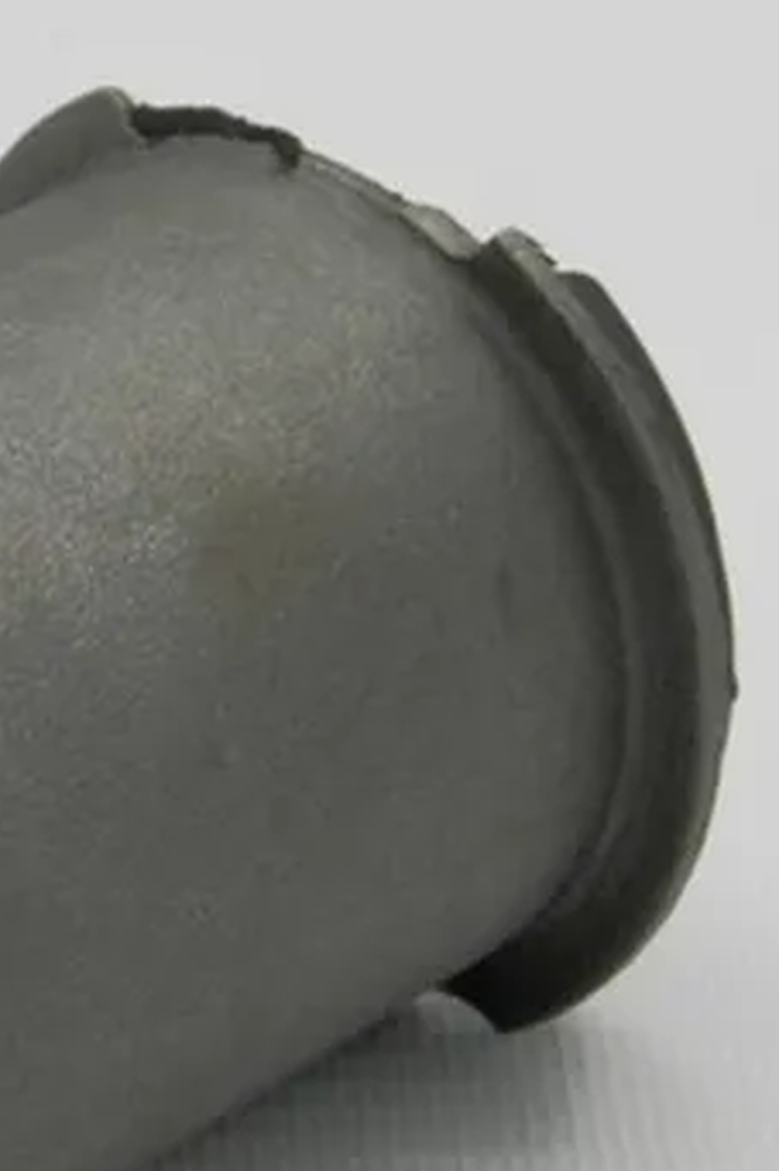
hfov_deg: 6.8
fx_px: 6498
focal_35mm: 200
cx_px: -14
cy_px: 759
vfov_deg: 10.3
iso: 200
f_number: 4.2
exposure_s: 1/125
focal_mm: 14.6
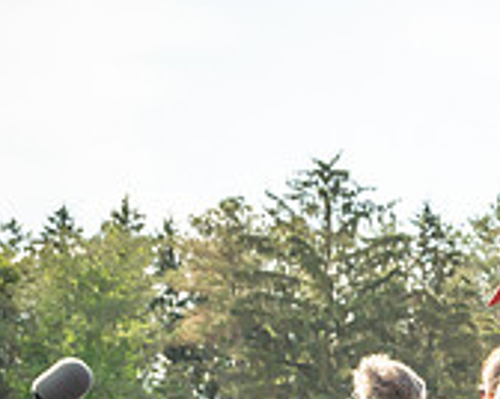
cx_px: 763
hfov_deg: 12.0
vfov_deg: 9.9
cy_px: 533
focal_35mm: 153
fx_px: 2261
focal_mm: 27
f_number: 7.1
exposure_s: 1/800
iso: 200
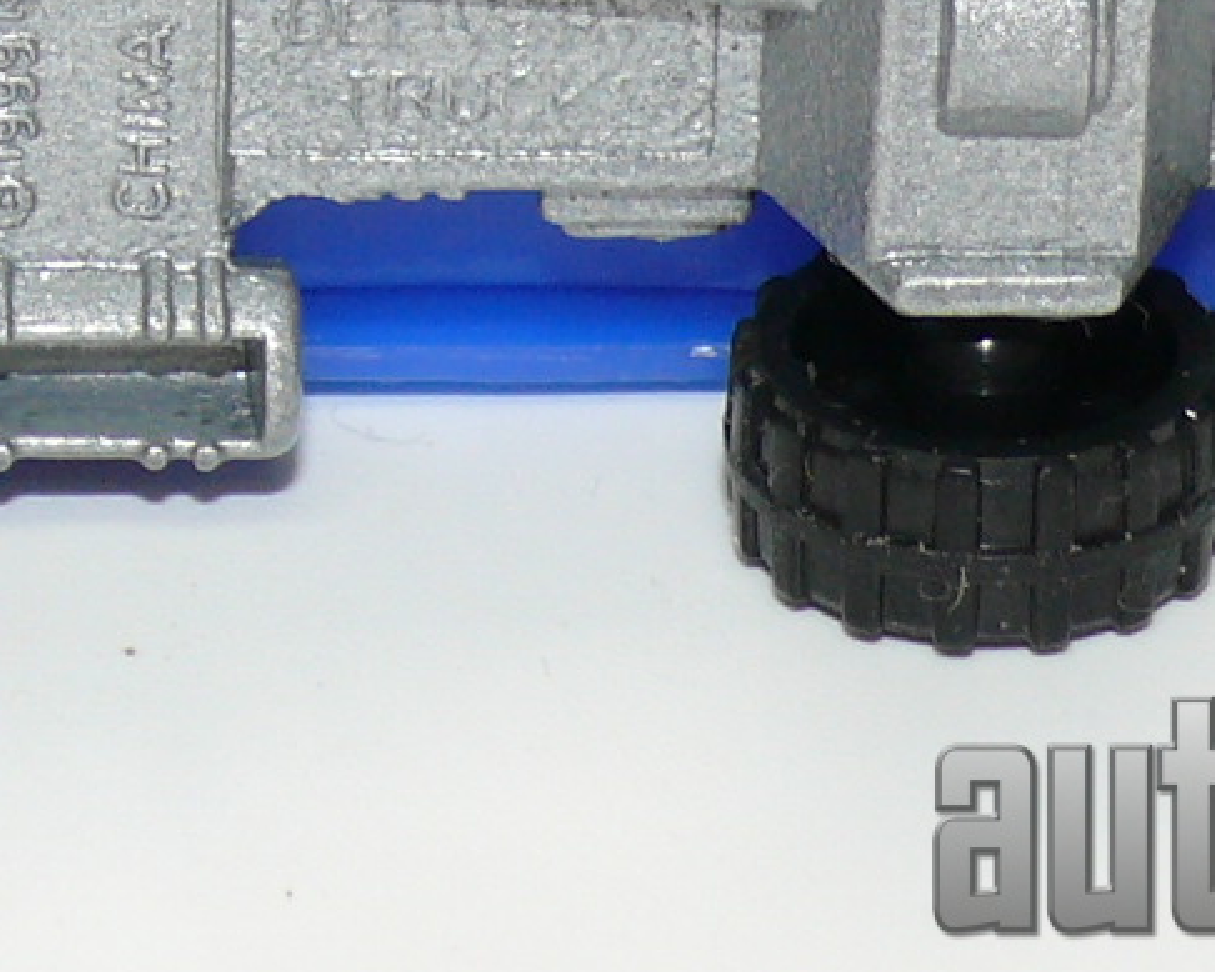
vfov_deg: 5.1
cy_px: -470
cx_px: 358
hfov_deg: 6.5
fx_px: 10754
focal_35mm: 299
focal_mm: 12.8
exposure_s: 1/30
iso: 100
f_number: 4
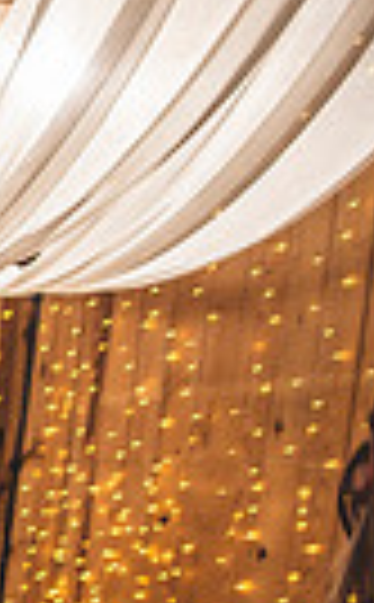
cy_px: 646
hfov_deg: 10.2
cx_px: -870
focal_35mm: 62
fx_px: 1018
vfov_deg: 30.0
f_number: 2.8
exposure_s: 1/125
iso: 400
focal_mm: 14
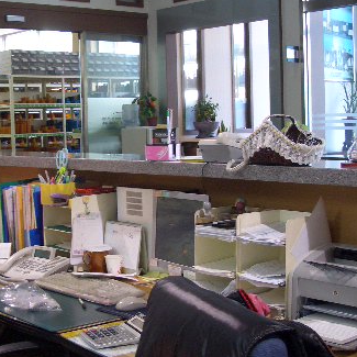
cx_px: 116
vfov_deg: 28.2
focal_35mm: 61
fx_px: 712
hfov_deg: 28.0
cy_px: 185
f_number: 2.6
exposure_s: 1/25
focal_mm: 5.8
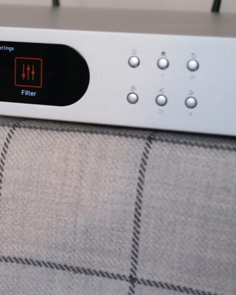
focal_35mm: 81
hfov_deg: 18.7
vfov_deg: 23.5
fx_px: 708
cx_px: 46
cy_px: 101
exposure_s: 1/100
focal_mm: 27
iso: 640
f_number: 2.5
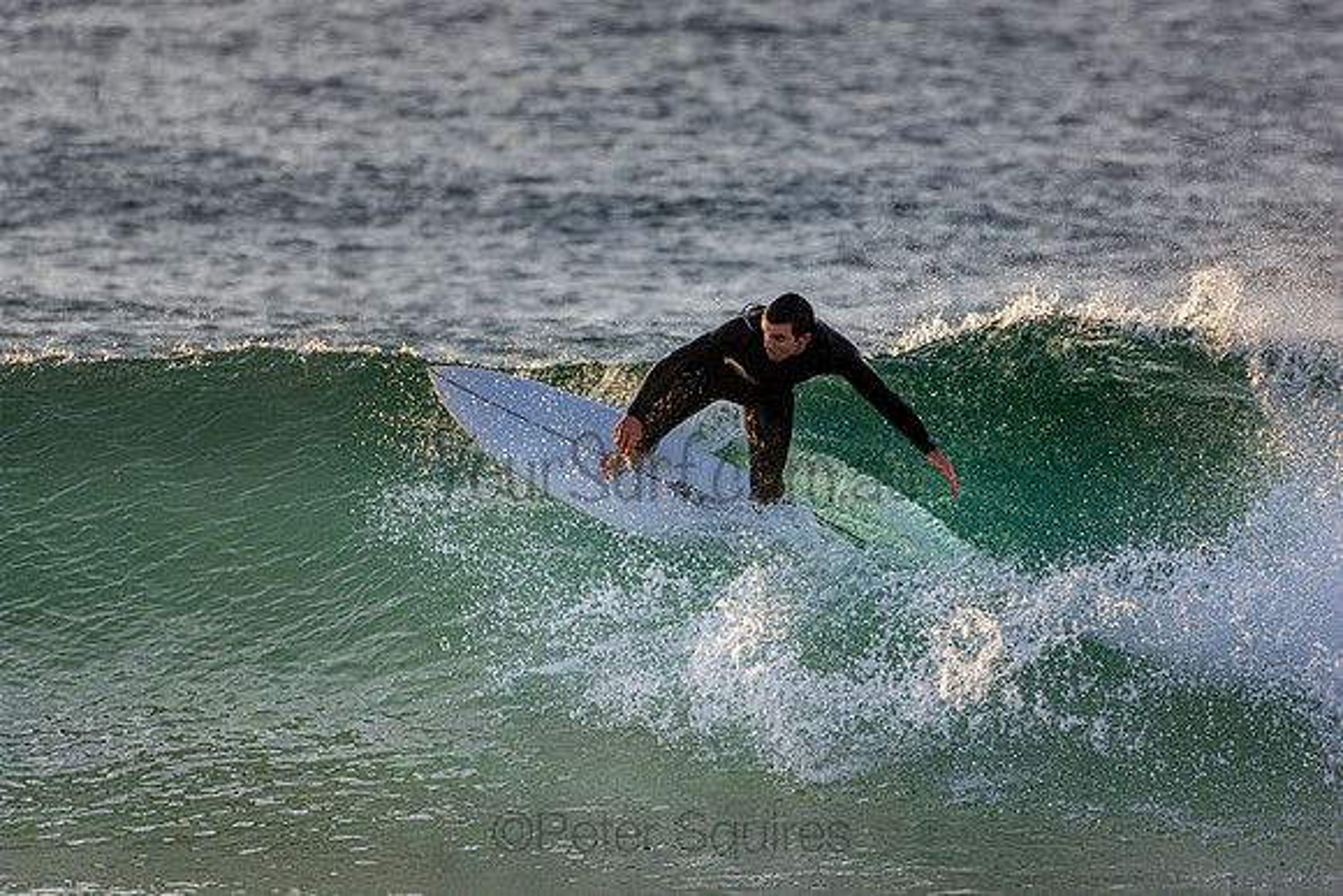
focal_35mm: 750
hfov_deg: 2.7
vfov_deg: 1.8
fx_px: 27984
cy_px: 448
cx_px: 672
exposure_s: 1/1250
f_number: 5.6
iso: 400
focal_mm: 500
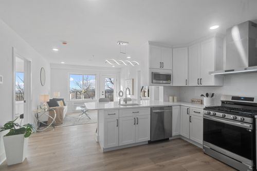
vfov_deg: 73.7
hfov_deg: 96.8
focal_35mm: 16
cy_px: 86
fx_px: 114
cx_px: 128
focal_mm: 16
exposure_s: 1/4
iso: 100
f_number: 8
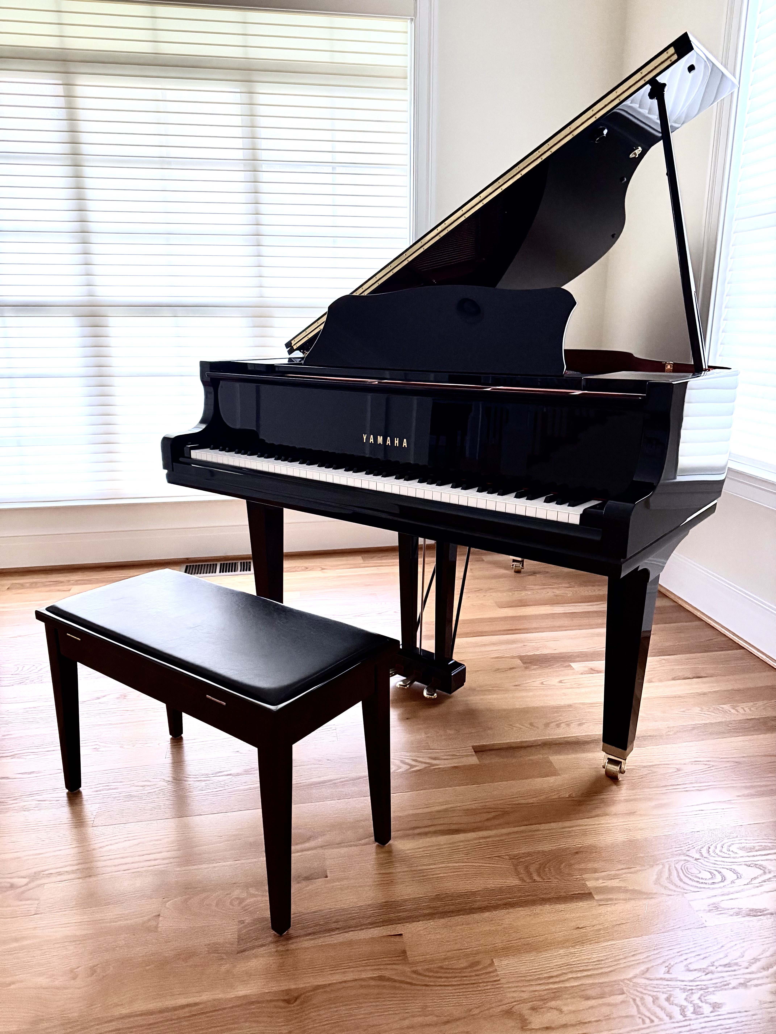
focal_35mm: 24
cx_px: 388
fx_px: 717
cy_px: 517
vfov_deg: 71.6
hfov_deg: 56.8
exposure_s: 1/60
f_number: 1.78
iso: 800
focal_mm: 6.76
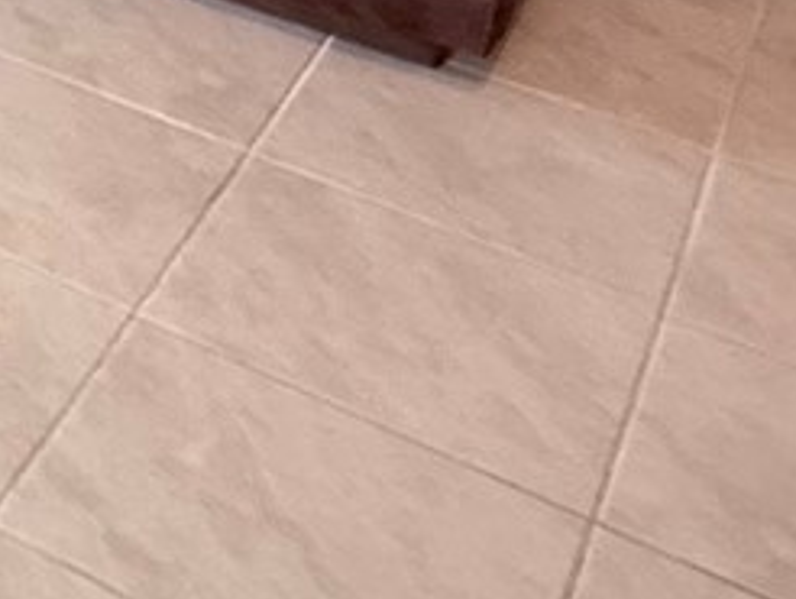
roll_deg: -1.6
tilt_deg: -12.6
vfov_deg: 13.6
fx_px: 2095
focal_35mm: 91
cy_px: -641
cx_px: -887
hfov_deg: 15.8
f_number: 2.2
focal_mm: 2.22
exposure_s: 1/60
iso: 400
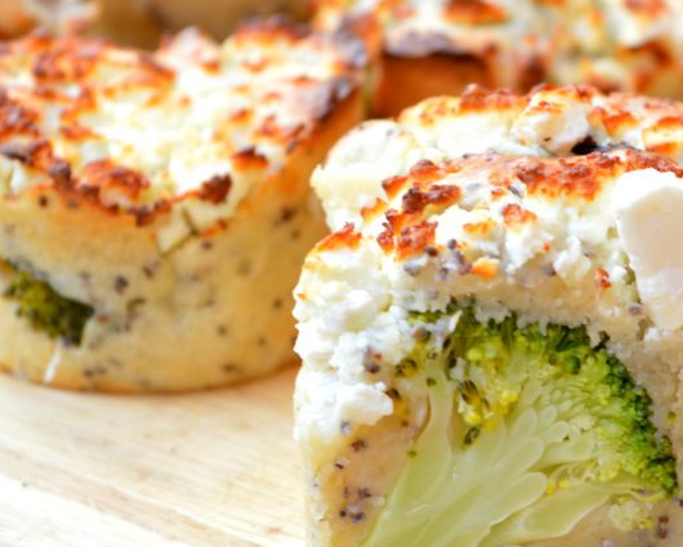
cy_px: 268
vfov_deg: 10.2
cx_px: 561
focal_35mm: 152
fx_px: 3072
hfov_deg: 12.6
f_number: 5.6
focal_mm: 55
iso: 100
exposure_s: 1/20
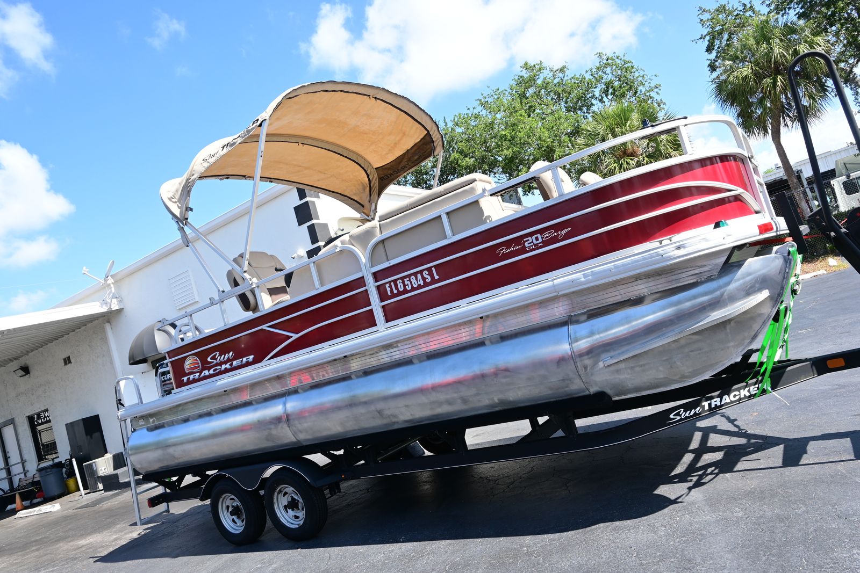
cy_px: 286
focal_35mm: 24
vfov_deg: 53.1
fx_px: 573
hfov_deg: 73.7
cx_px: 430
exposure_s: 1/160
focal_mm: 16
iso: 100
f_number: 6.3
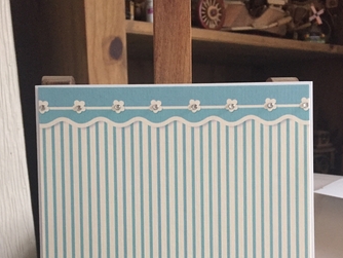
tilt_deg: -15.7
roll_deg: +0.8
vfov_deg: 35.2
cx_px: 172
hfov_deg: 47.8
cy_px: 221
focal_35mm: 39
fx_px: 387
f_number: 2.2
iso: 250
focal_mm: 4.15
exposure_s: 1/20
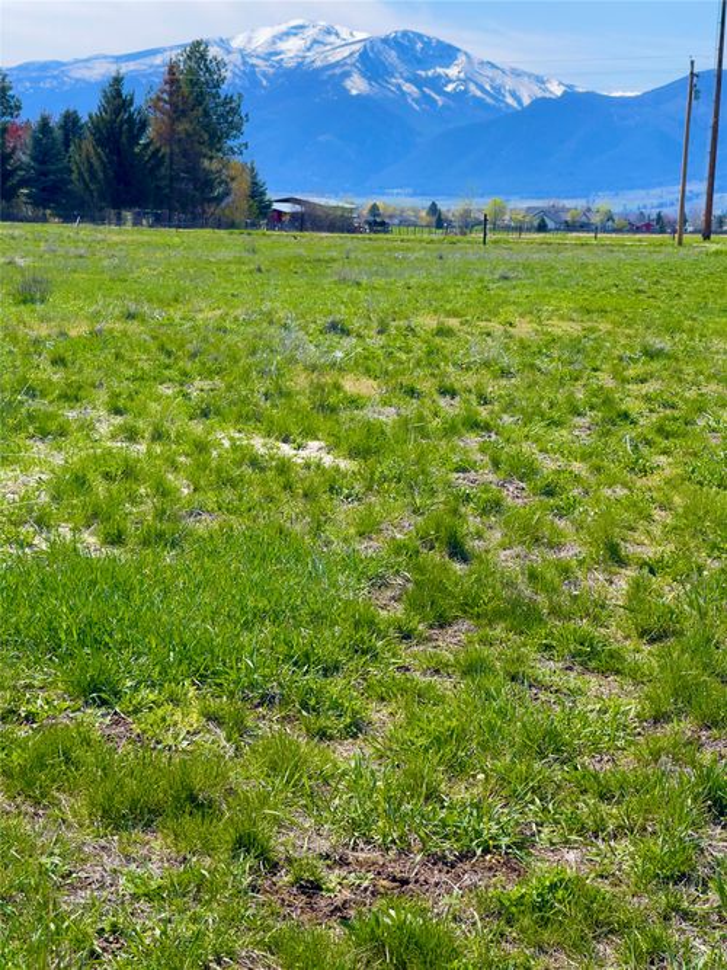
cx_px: 364
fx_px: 1793
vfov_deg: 30.3
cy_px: 485
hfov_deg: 22.9
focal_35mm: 64
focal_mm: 7.5
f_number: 2.2
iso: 20
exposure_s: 1/847
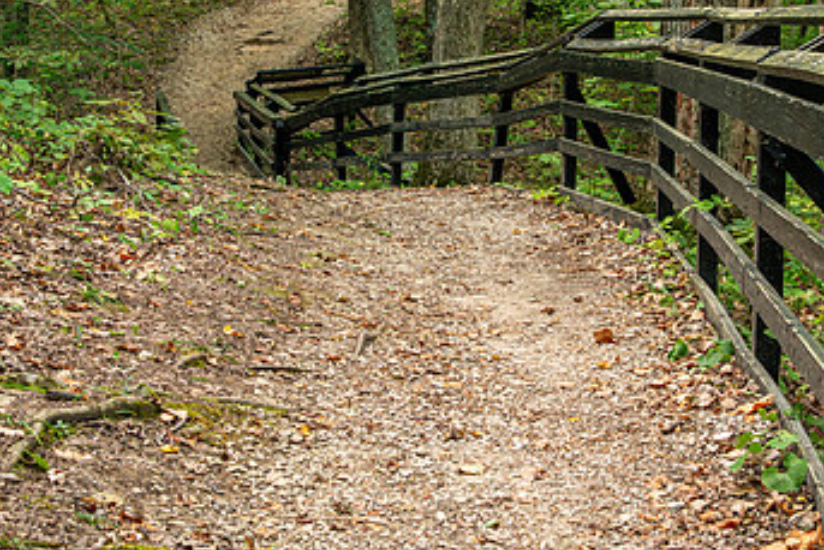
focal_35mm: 71
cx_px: 456
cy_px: 181
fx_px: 1626
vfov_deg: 19.1
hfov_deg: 28.4
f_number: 8
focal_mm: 42
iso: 3200
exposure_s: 1/200
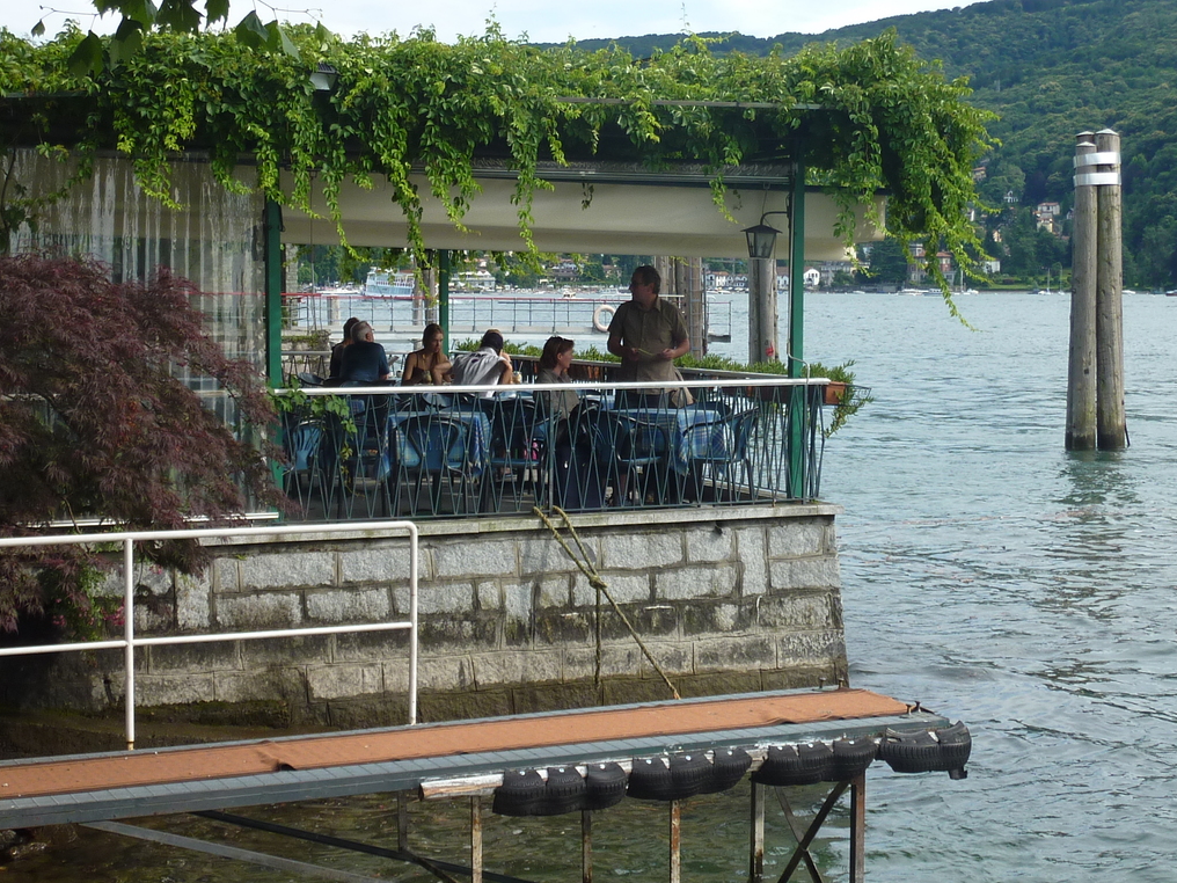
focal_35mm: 63
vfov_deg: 23.3
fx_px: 2142
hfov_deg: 30.7
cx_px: 564
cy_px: 436
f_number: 4
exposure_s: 1/320
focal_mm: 6.5
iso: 80
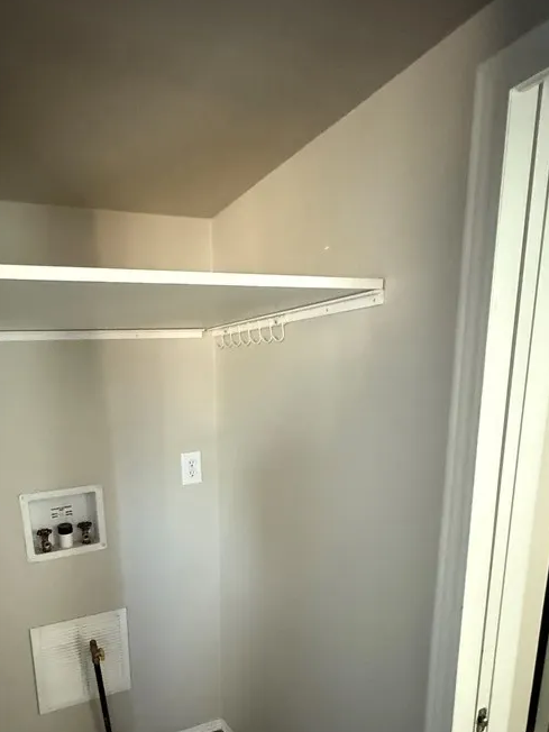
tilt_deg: -11.2
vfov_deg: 74.7
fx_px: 465
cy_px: 470
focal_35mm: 22
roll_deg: +1.1
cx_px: 176
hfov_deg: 59.5
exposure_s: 1/41
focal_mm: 2.22
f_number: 2.2
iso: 1250
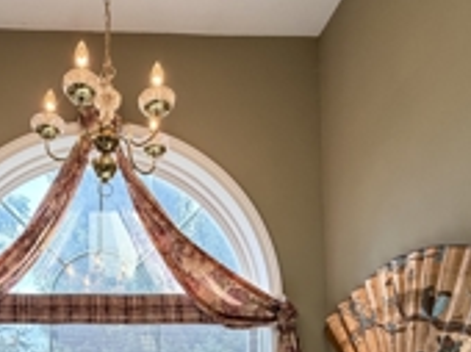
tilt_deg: +2.8
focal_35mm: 33
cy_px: 402
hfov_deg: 52.7
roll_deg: +0.5
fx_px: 448
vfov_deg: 35.5
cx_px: 111
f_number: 2.2
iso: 125
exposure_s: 1/120
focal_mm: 2.22
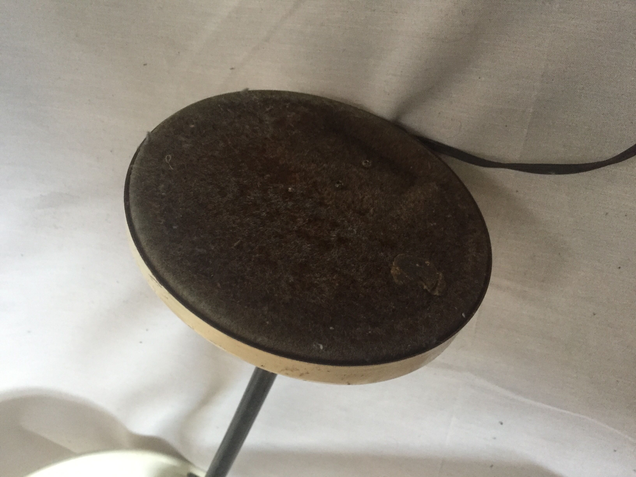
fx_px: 533
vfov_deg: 48.2
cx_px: 318
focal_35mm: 29
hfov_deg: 61.7
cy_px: 238
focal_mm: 4.15
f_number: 2.2
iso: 250
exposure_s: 1/20
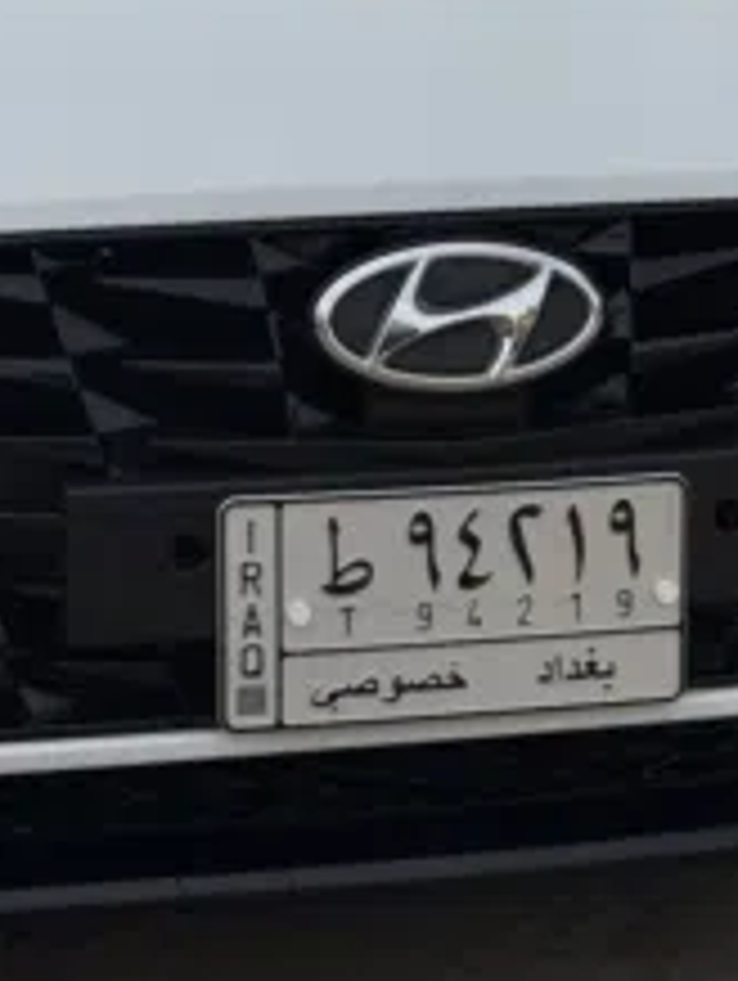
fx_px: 2497
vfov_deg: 21.8
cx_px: 238
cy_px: 140
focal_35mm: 88
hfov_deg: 16.8
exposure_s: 1/5587
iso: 80
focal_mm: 6.76
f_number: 1.78
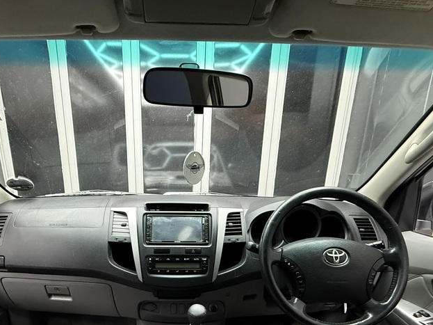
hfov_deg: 73.3
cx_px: 179
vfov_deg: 55.1
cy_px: 255
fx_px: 288
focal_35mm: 23
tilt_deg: -17.9
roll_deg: -0.3
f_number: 2.2
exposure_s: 1/50
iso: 640
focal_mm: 2.22
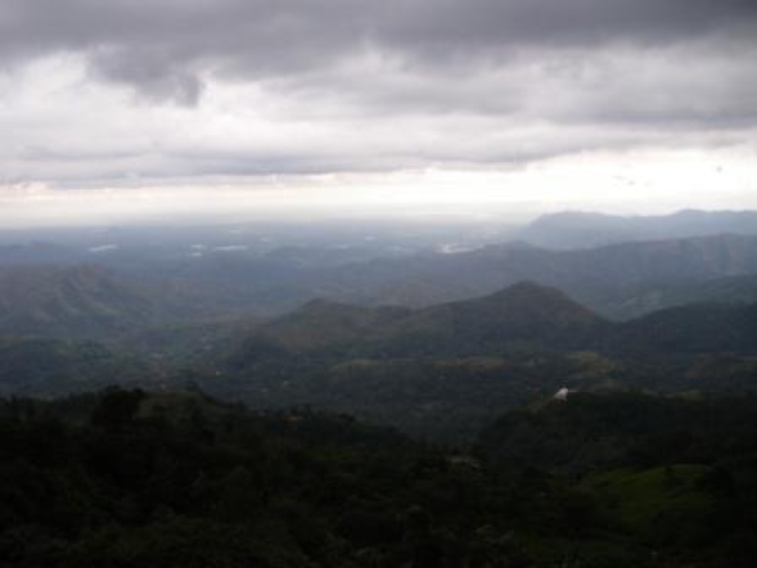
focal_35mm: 36
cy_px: 284
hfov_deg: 51.4
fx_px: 787
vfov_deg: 39.7
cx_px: 378
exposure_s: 1/80
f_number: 3.5
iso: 64
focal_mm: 6.3
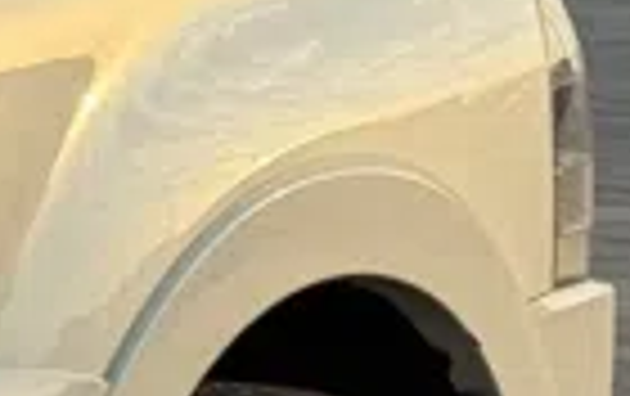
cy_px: 310
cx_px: -1440
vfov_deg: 3.6
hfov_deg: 5.3
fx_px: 6380
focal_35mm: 371
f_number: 1.78
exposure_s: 1/1678
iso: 64
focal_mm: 6.76
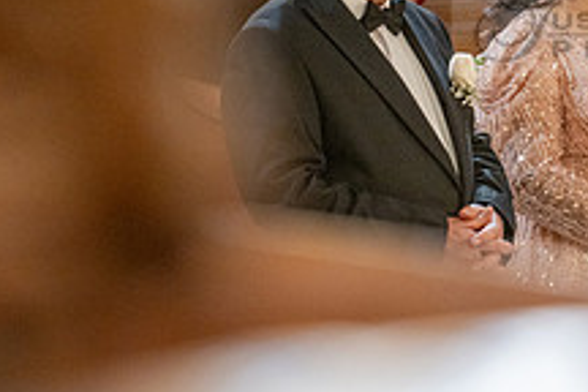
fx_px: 5929
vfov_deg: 3.8
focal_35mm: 363
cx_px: 689
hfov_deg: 5.7
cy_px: 12
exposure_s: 1/100
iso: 1000
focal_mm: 135
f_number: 2.8
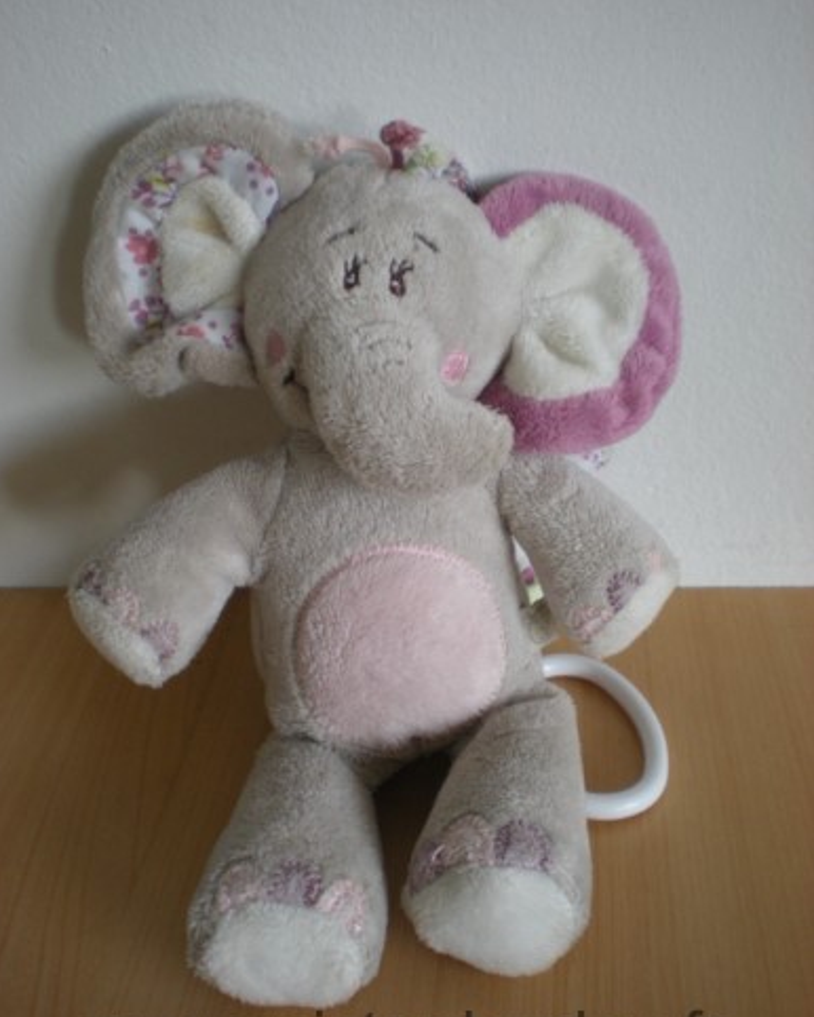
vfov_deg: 45.8
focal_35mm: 40
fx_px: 1204
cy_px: 530
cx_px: 405
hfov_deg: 37.4
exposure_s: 1/64.3
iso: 141
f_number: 3.1
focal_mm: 6.3
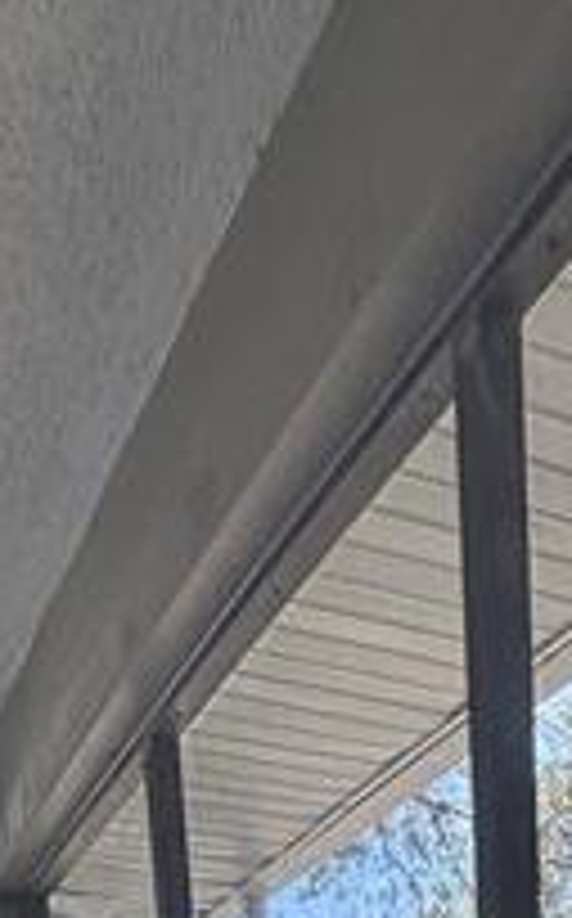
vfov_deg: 23.9
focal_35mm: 56
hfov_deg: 22.4
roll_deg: +1.7
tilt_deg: -11.3
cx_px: 536
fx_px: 1401
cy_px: 1530
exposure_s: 1/121
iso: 50
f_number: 2.2
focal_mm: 2.22
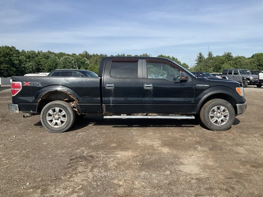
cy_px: 98
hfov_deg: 61.7
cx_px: 132
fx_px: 220
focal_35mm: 29
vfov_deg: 48.2
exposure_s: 1/1451
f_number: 1.8
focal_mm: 3
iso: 25
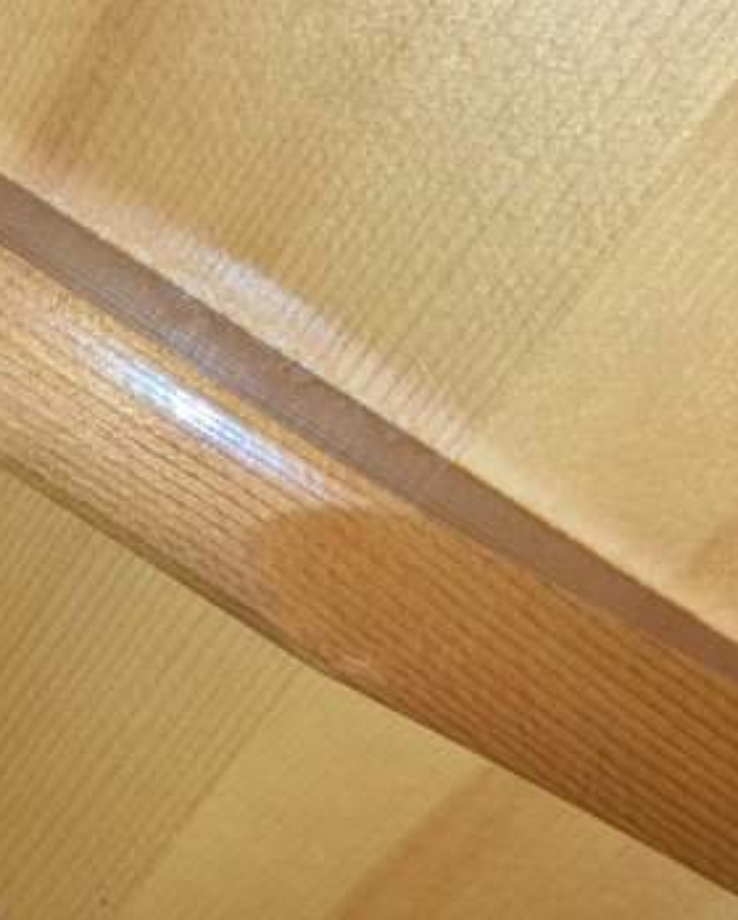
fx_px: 1826
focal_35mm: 67
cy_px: 311
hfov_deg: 22.4
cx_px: 112
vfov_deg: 28.1
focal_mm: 5.43
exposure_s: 1/100
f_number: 1.89
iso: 110
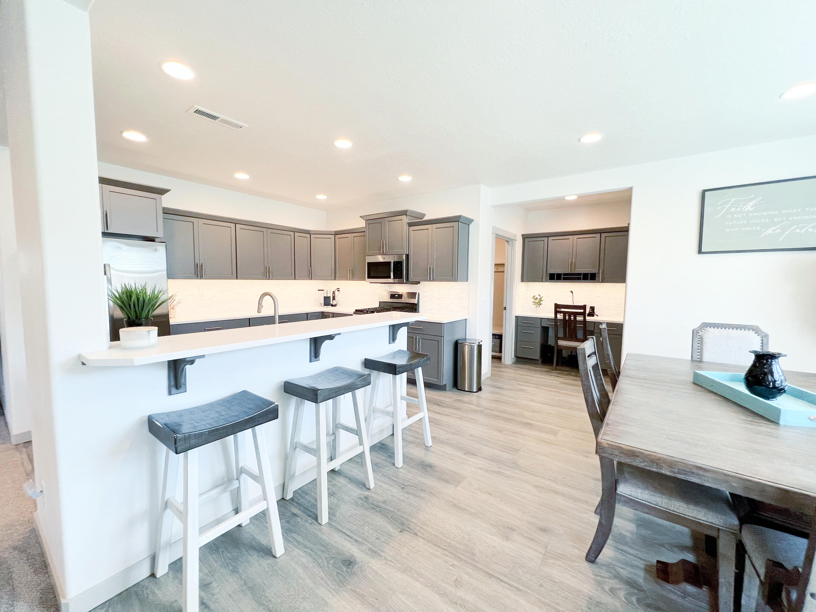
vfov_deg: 89.9
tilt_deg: -4.9
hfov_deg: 106.2
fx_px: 306
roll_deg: -1.2
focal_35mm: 13
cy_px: 306
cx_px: 408
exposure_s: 1/120
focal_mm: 1.57
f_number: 1.8
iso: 160
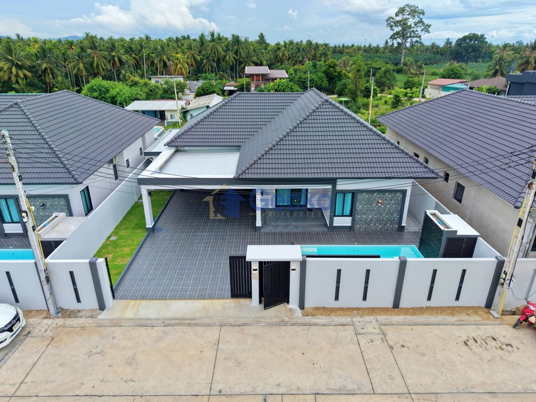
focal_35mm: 24
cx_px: 268
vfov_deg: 56.8
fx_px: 372
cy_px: 201
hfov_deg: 71.6
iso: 200
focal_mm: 8.67
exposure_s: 1/1600
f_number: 1.8
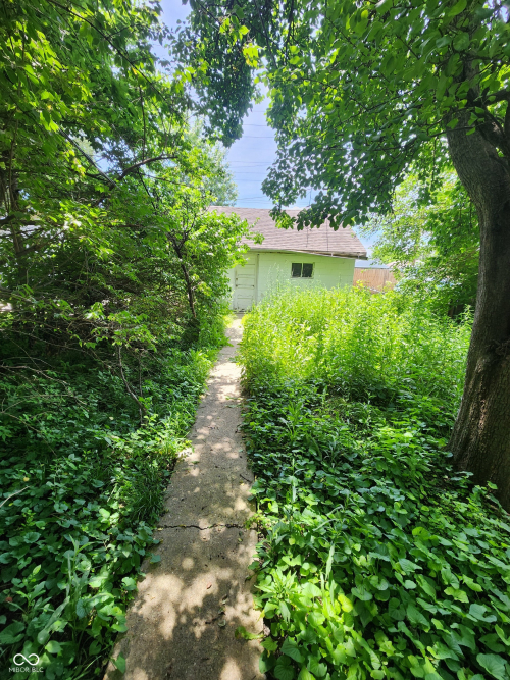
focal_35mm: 13
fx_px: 255
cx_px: 255
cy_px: 340
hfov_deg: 89.9
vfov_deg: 106.2
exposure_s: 1/175
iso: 50
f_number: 2.2
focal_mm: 2.2
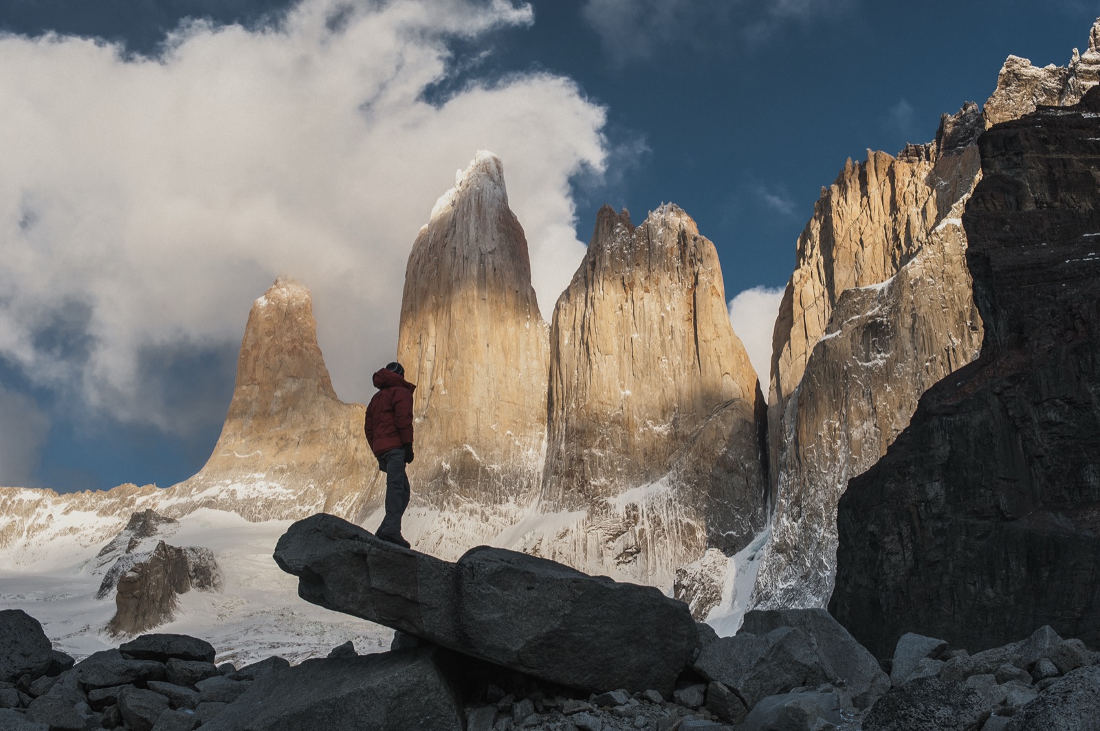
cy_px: 366
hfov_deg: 39.6
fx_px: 1526
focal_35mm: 50
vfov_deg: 26.9
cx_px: 550
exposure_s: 1/160
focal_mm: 50
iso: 200
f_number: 10
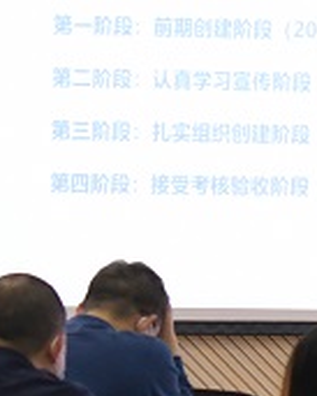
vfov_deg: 3.9
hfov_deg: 3.1
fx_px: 5740
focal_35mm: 490
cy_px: 204
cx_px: 602
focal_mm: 85
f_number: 4.8
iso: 2800
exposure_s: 1/160
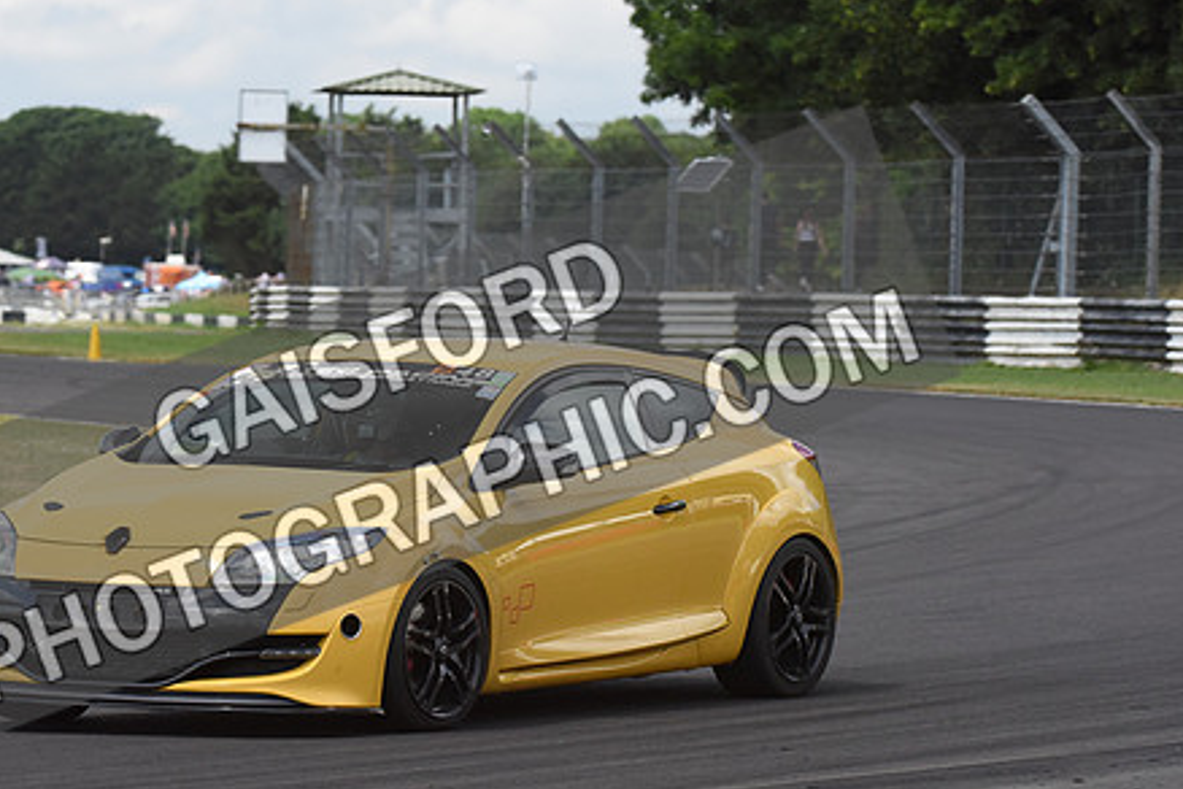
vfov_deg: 5.2
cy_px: 426
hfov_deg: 7.8
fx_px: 8708
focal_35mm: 265
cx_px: 413
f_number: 8
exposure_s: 1/1000
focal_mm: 200
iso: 2200
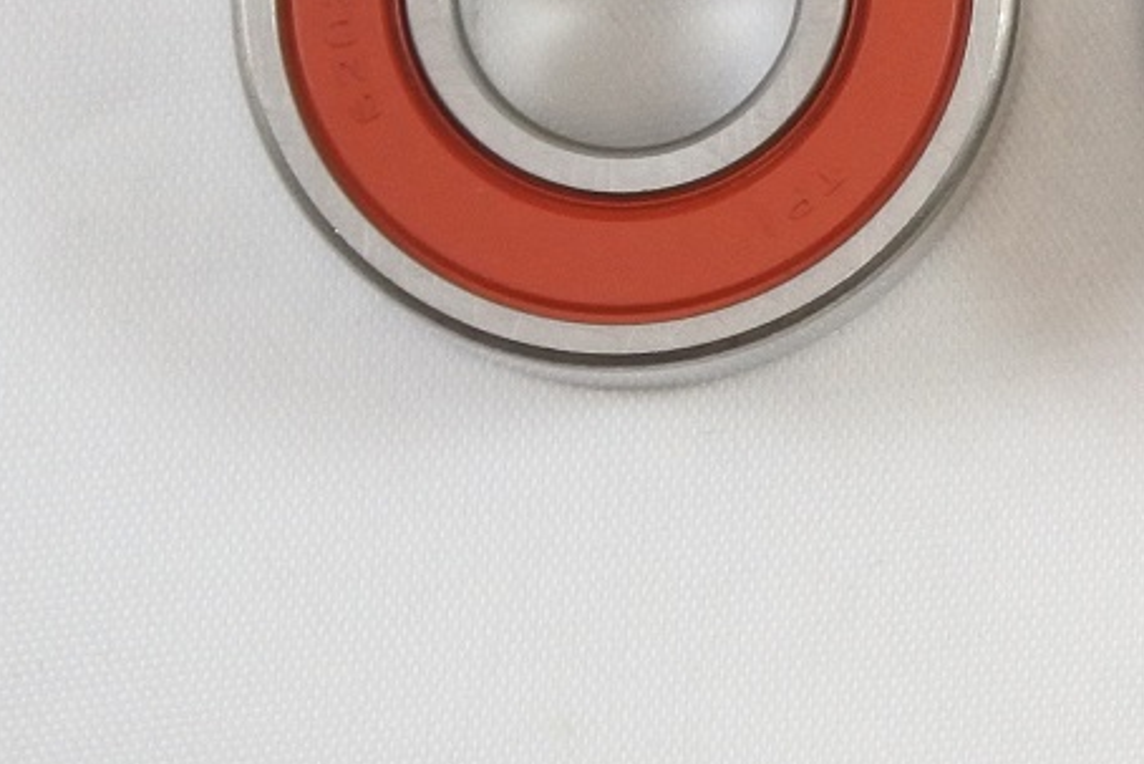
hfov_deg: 10.8
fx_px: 5880
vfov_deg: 7.3
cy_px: -371
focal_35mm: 185
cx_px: 1624
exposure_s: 1/125
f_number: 4.8
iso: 560
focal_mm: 20.1
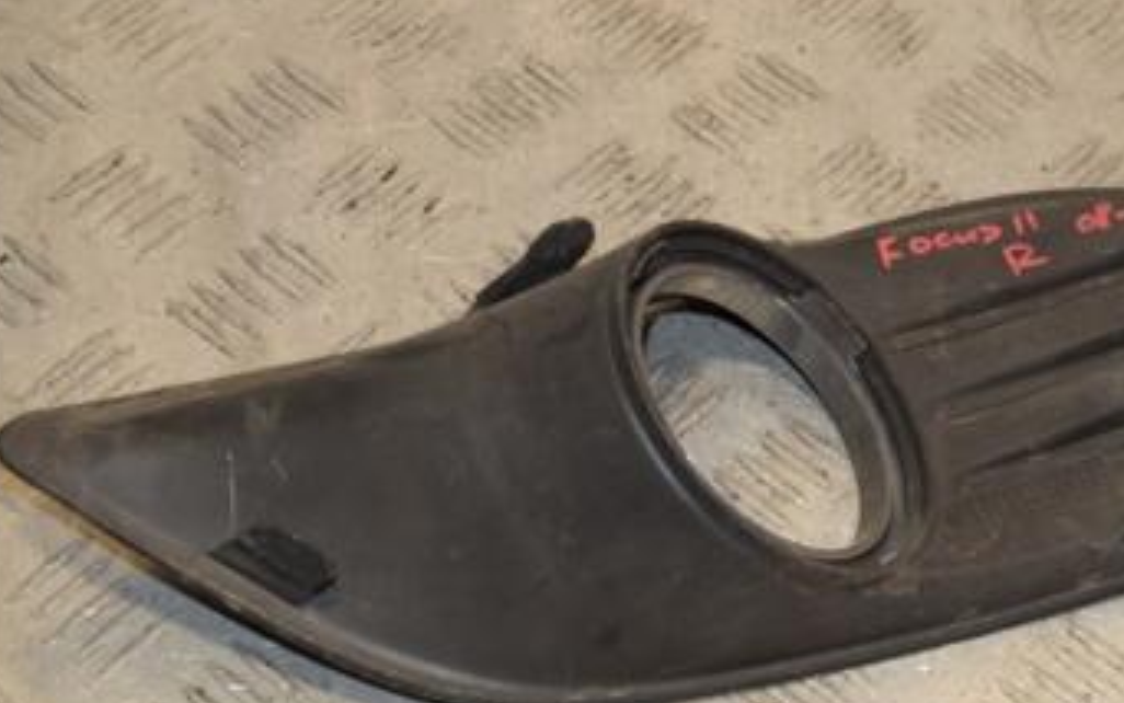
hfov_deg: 20.2
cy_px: 355
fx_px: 3126
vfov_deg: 12.8
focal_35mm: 102
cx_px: 831
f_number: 7.1
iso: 800
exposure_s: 1/200
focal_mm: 38
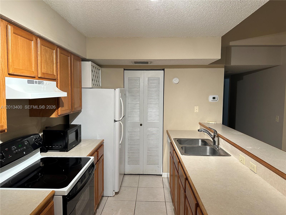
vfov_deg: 56.8
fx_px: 198
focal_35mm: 24
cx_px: 143
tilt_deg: -4.4
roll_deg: -0.1
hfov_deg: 71.6
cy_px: 108
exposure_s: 1/60
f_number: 1.78
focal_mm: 6.86
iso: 250
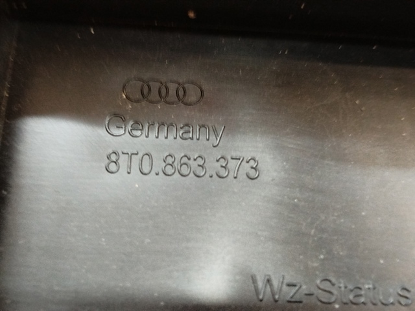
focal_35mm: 48
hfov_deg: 39.7
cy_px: 156
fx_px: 575
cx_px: 208
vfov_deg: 30.3
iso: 800
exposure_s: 1/17
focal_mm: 5.31
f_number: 1.7
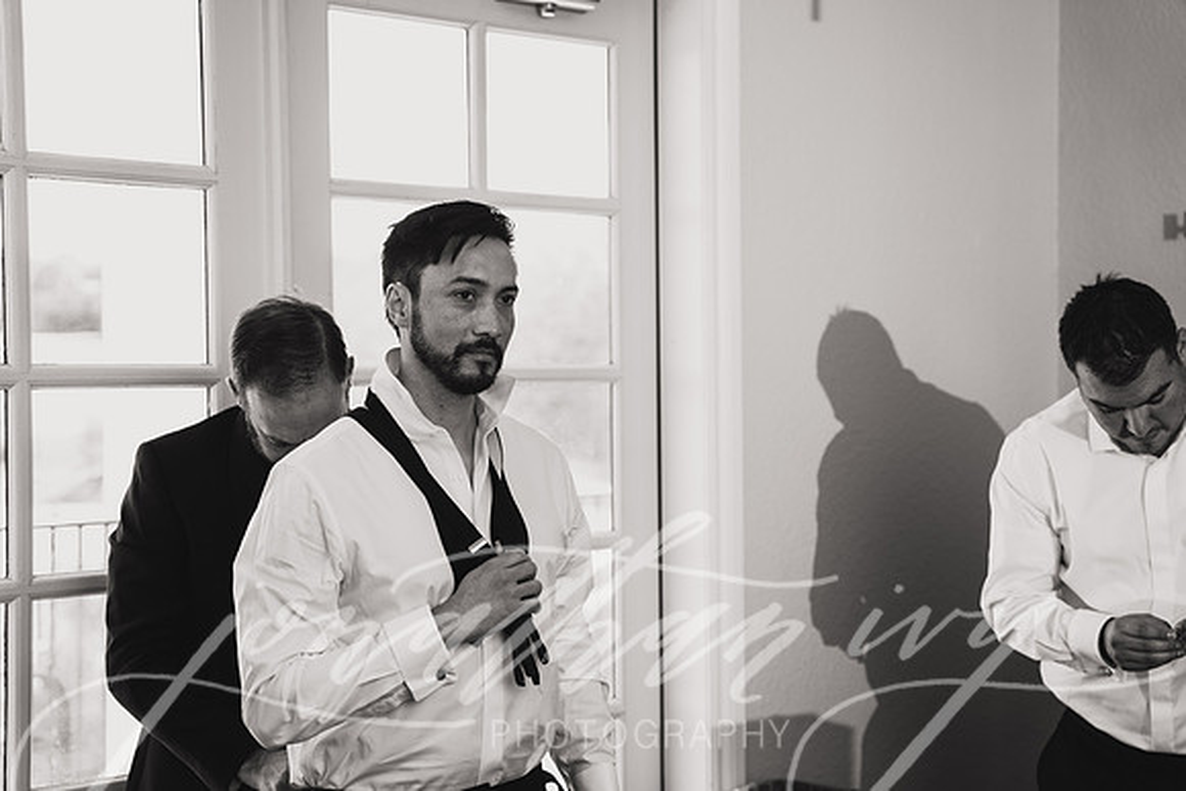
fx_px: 1964
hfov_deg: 33.6
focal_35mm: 60
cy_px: 396
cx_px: 593
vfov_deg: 22.8
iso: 320
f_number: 3.2
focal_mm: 59.6
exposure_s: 1/160
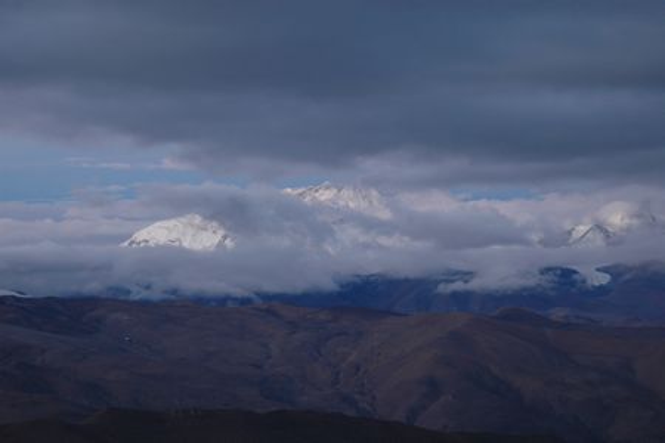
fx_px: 2632
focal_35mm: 142
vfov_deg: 9.6
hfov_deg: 14.4
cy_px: 222
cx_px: 332
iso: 400
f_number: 4.5
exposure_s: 1/40
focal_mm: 95
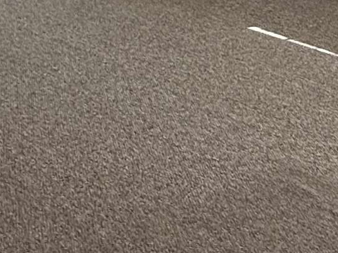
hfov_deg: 24.4
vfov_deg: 16.8
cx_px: 139
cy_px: -124
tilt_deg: -9.6
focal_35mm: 80
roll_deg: -0.9
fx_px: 781
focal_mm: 2.22
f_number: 2.2
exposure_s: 1/214
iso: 64
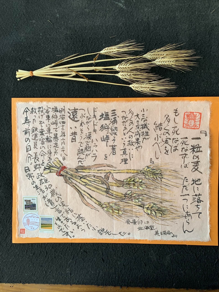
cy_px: 146
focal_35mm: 26
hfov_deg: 53.1
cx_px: 110
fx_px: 219
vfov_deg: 67.3
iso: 100
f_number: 1.8
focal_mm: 4.25
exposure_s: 1/63
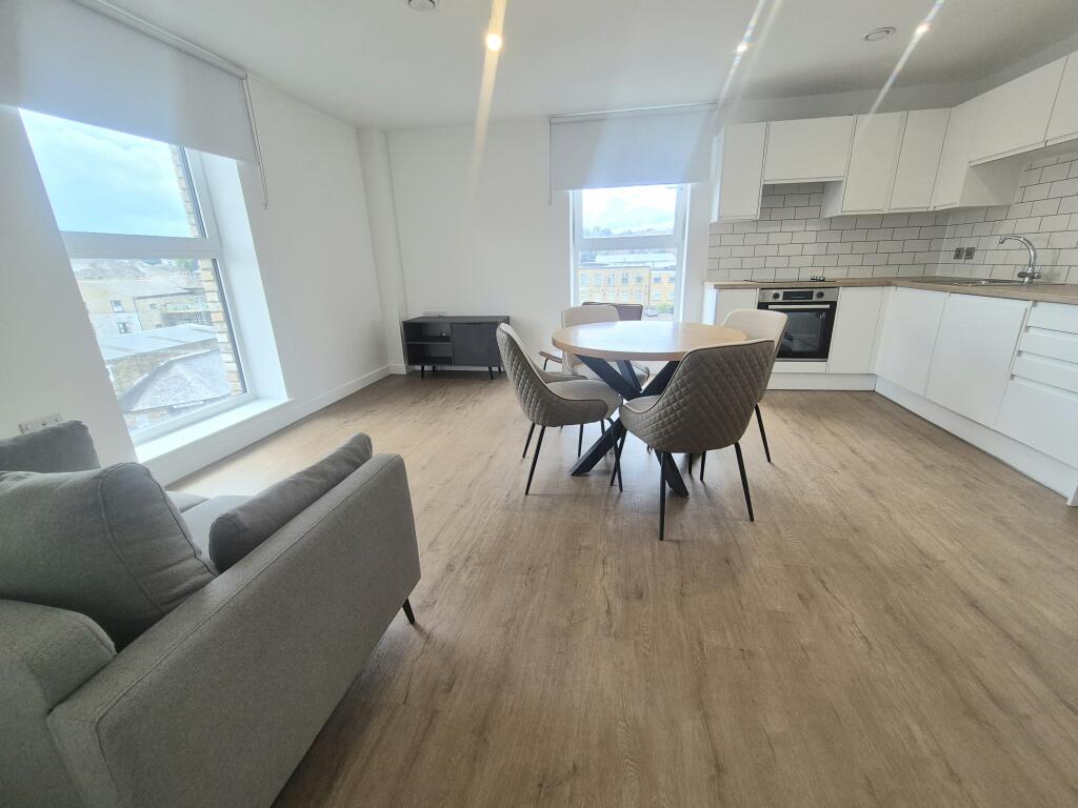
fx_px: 405
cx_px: 539
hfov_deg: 106.2
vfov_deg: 89.9
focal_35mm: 13
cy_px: 404
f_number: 2.2
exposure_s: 1/179
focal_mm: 2.2
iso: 50
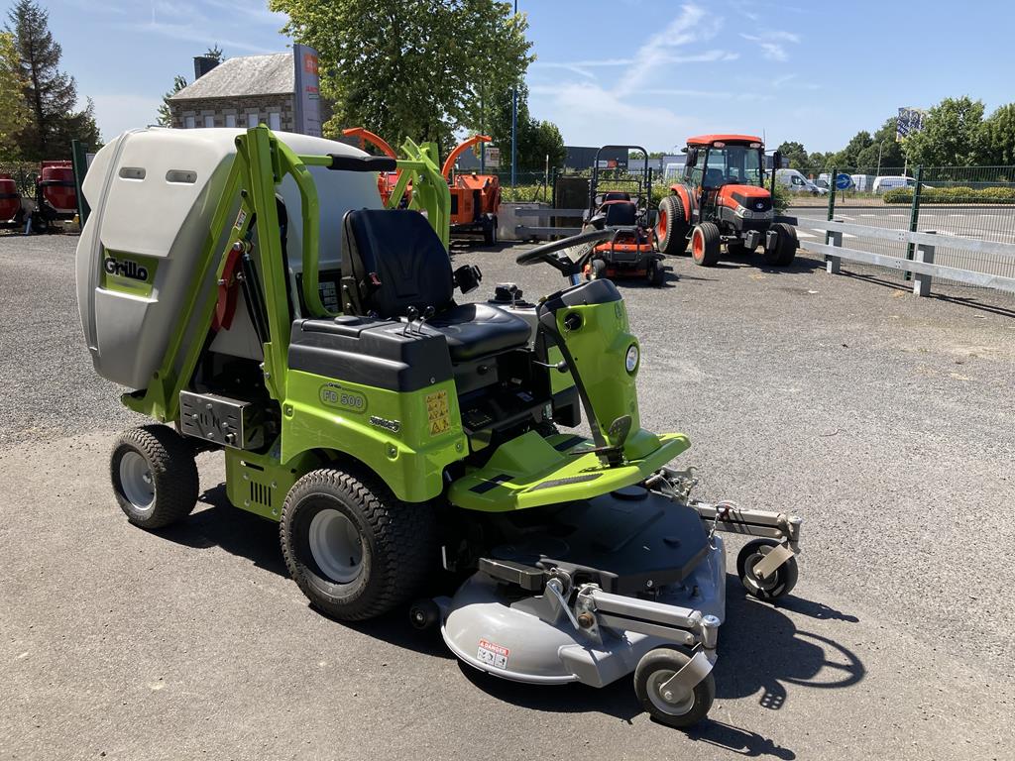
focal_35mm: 28
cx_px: 508
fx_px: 821
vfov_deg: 49.7
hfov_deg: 63.4
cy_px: 380
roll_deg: -0.3
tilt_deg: -14.4
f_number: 1.8
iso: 20
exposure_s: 1/1171
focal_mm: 3.99
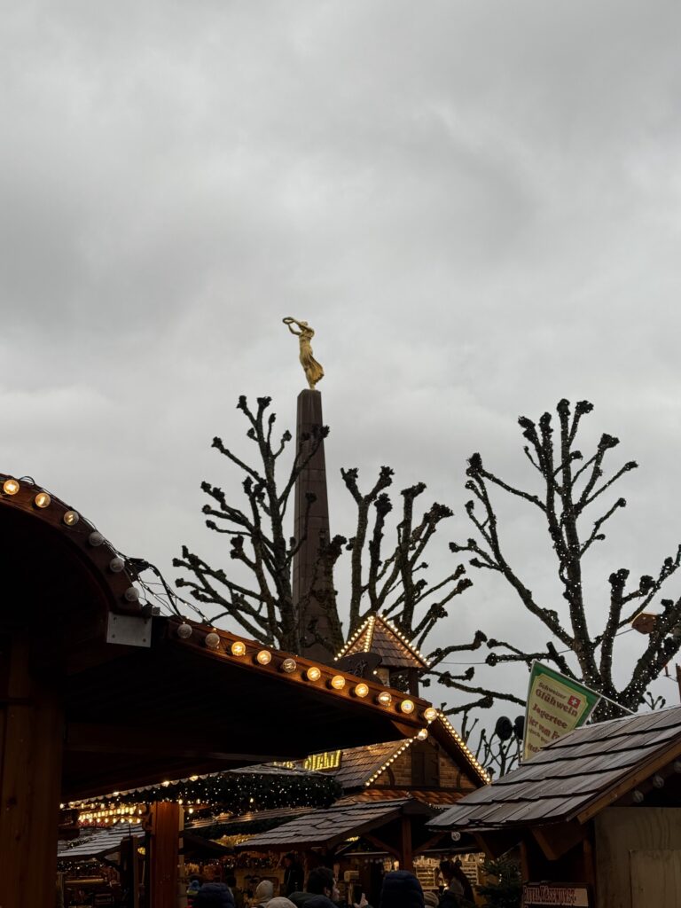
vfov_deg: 39.7
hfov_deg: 30.3
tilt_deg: +19.1
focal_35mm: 48
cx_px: 340
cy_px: 454
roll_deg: +0.8
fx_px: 1259
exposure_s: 1/687
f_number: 1.78
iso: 100
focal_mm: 6.76
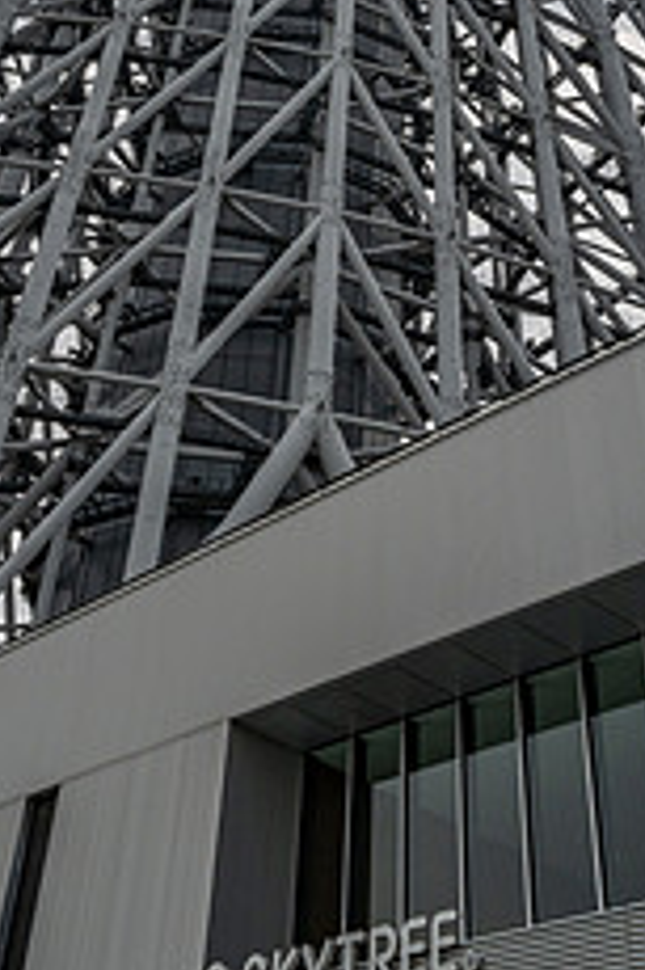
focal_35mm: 47
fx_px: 1265
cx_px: 325
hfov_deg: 28.6
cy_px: 105
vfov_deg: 39.1
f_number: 16
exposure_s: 1/1000
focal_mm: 24
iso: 500
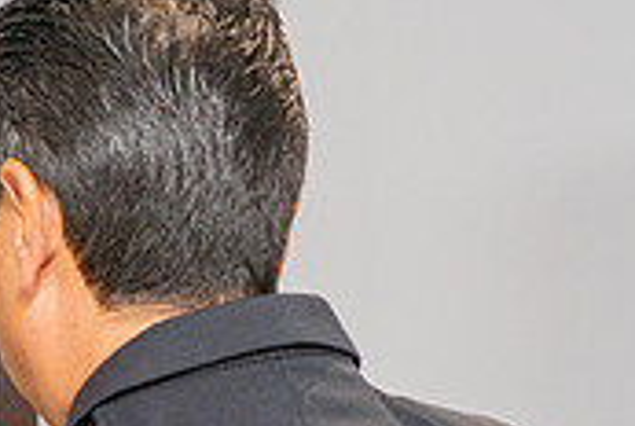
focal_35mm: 172
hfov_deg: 11.6
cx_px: -226
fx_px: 3039
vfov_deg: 7.8
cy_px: 770
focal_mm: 41
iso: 640
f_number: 4.5
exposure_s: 1/160
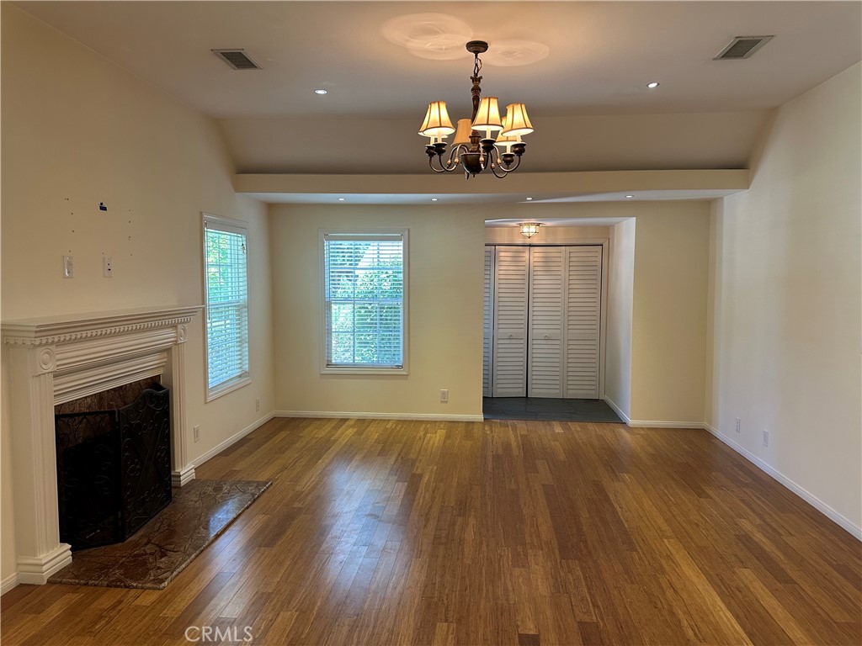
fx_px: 598
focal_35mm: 24
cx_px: 431
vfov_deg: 56.8
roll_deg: +0.5
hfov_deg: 71.6
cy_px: 323
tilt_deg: -3.6
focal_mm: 6.86
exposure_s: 1/120
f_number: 1.78
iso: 200
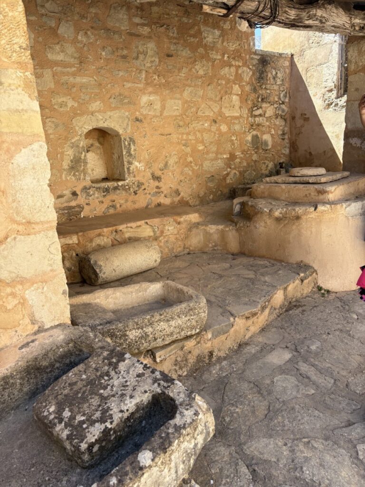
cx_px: 182
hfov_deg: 53.1
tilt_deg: -15.6
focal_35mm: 26
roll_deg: +1.5
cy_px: 244
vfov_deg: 67.3
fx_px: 366
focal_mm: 5.96
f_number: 1.6
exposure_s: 1/747
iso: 50
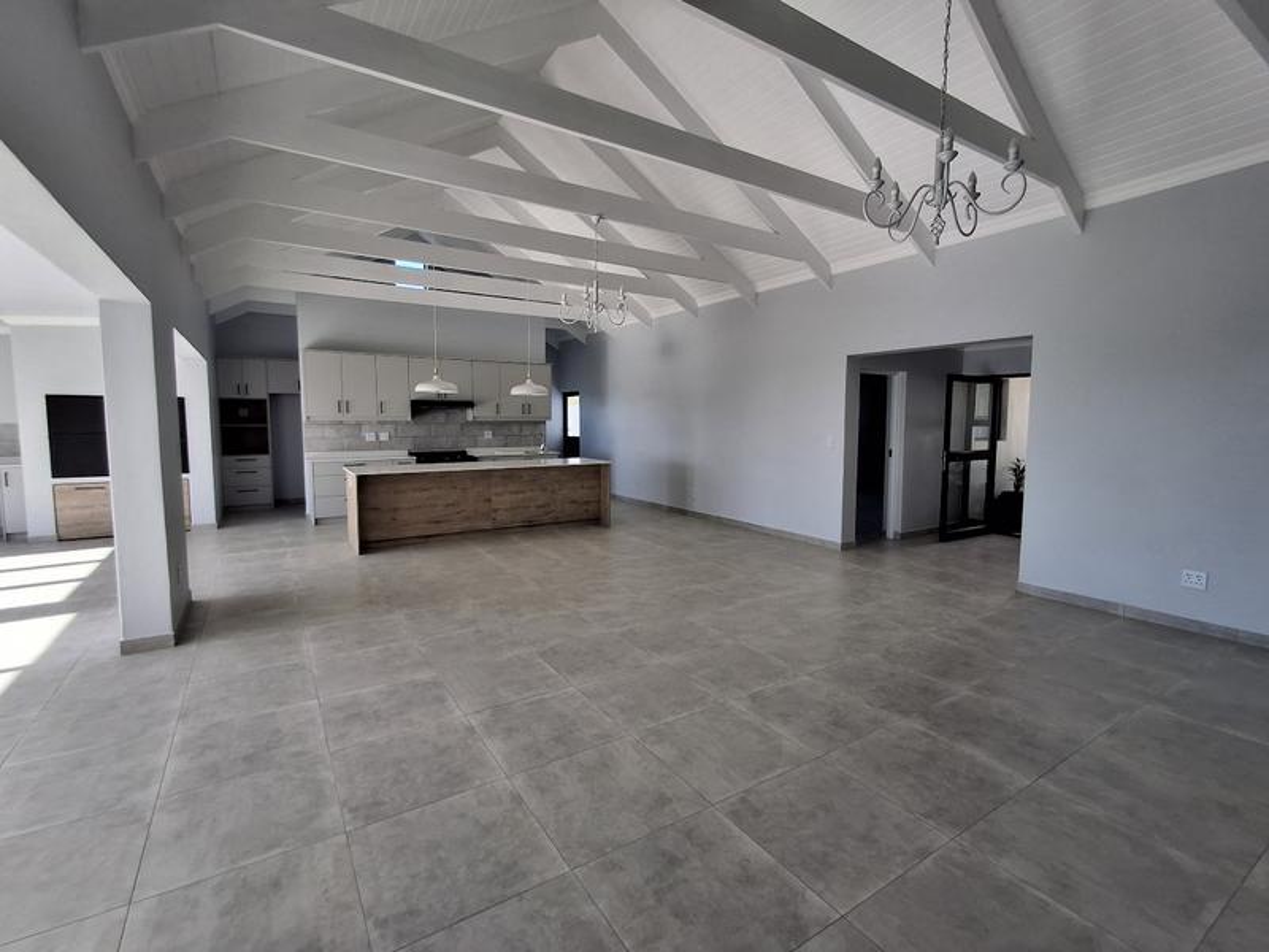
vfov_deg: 78.1
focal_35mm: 16
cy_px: 476
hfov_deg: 94.5
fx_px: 587
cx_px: 634
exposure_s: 1/158
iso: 40
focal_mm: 1.64
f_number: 2.2
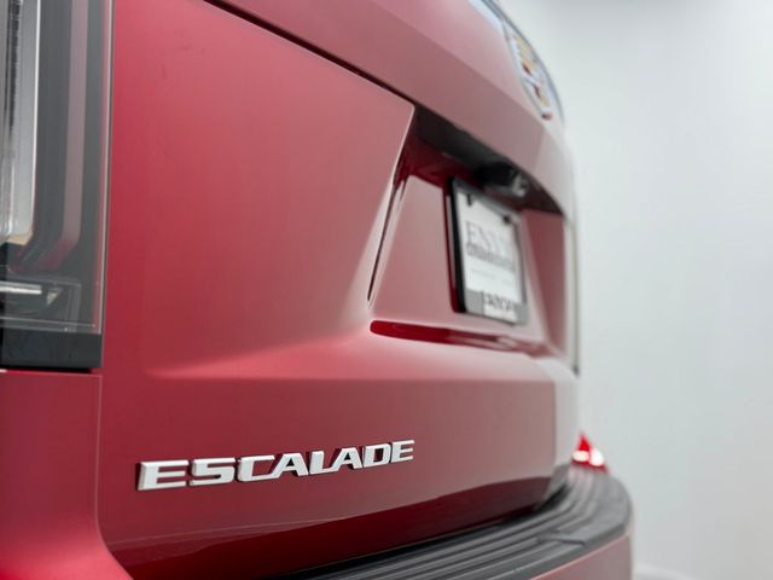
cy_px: 290
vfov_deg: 30.3
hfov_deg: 39.7
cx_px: 386
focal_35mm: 48
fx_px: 1072
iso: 50
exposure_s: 1/120
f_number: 1.78
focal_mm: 6.76
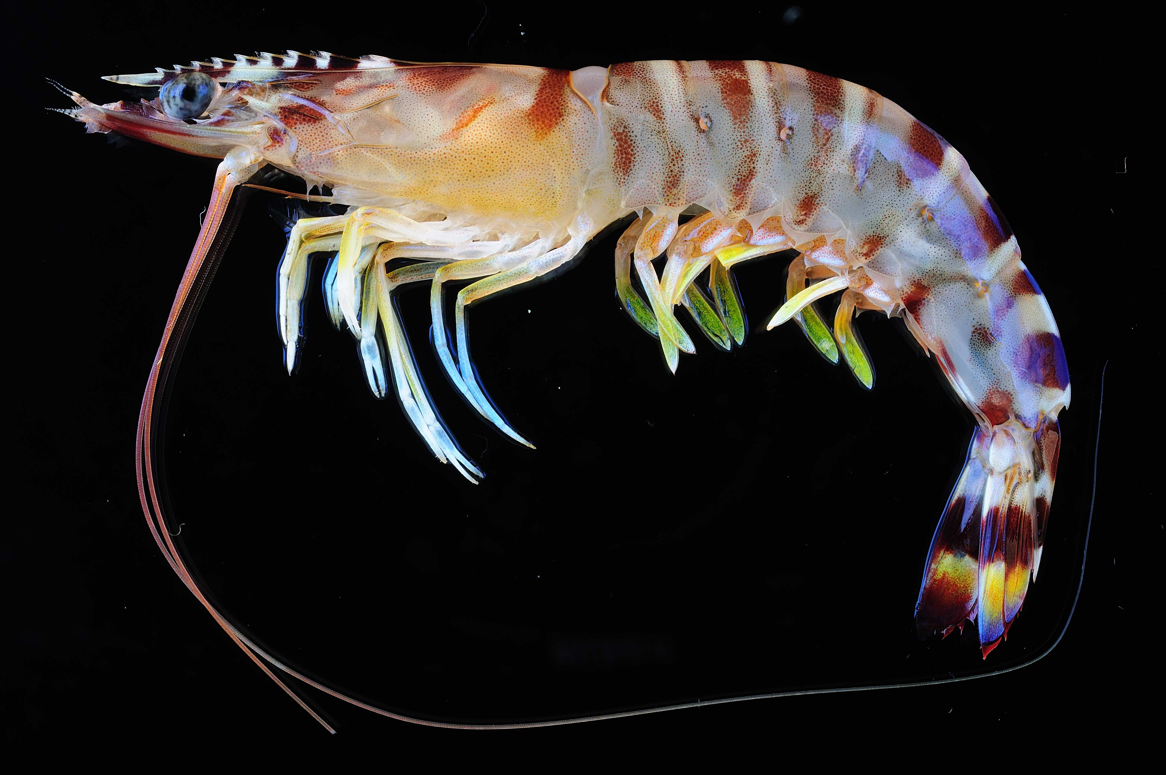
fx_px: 2911
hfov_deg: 22.6
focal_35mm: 90
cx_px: 583
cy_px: 388
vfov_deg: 15.2
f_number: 25
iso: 200
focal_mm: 60
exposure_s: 1/60
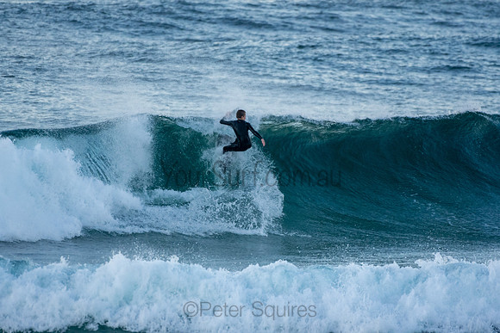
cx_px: 250
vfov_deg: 1.8
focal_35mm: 750
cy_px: 166
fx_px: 10419
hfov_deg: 2.7
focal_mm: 500
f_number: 5.6
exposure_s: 1/1250
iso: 1600
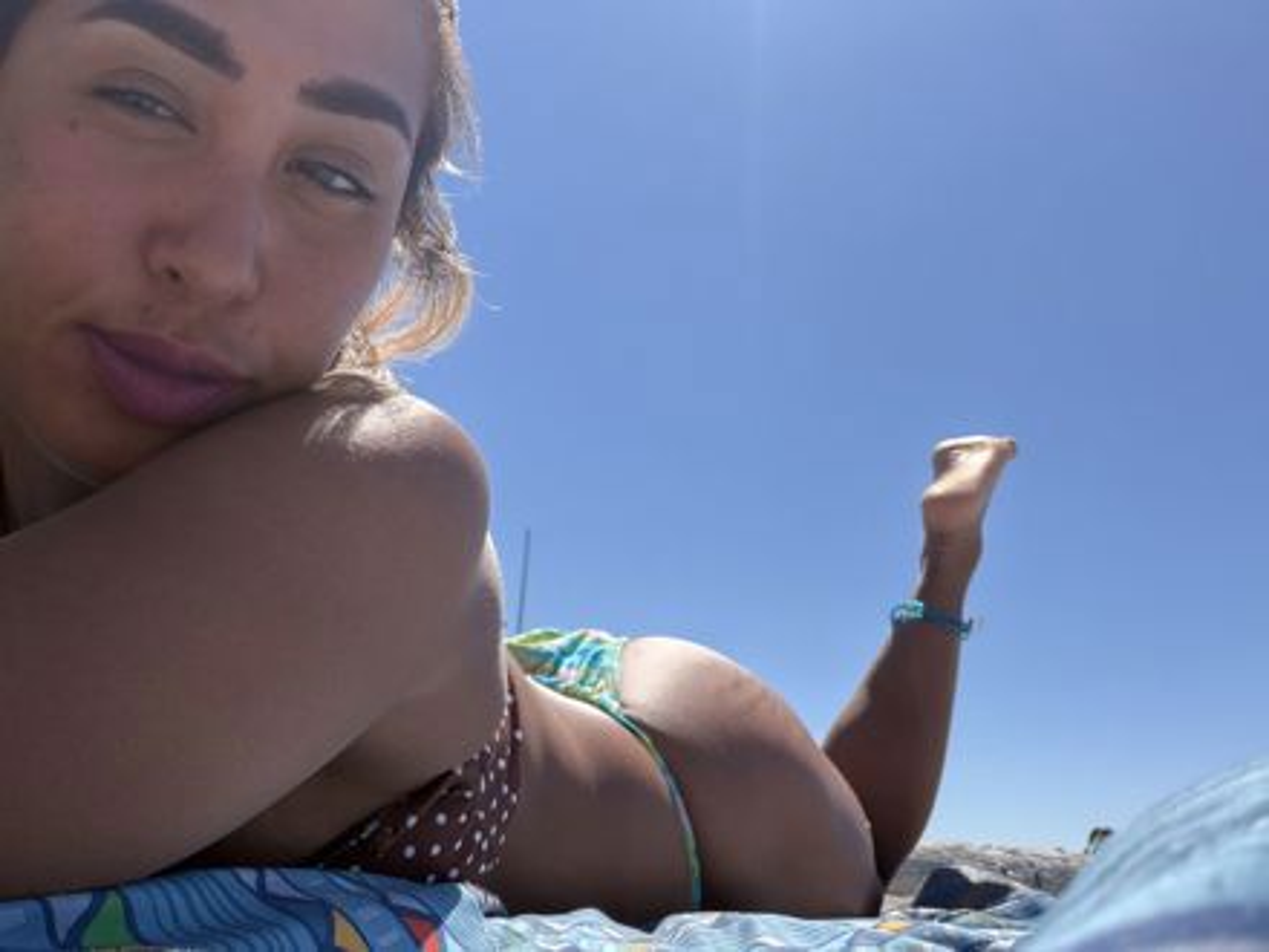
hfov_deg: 60.0
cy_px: 476
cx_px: 634
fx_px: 1100
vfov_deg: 46.8
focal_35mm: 30
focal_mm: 2.71
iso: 32
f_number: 1.9
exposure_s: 1/835
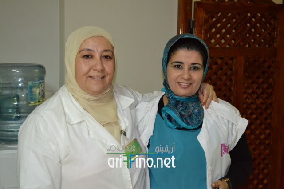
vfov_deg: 23.8
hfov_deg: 35.1
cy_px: 94
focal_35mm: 57
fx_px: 449
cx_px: 142
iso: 3200
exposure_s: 1/60
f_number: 5
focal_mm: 38
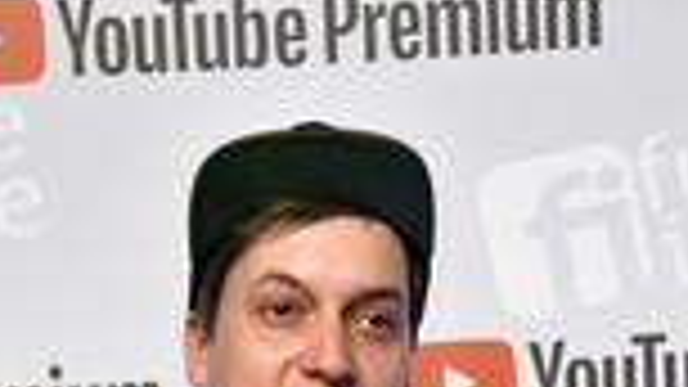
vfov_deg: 5.2
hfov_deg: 9.6
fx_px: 4104
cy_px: 886
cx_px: 301
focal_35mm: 225
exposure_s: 1/125
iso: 400
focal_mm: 82
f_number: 5.6
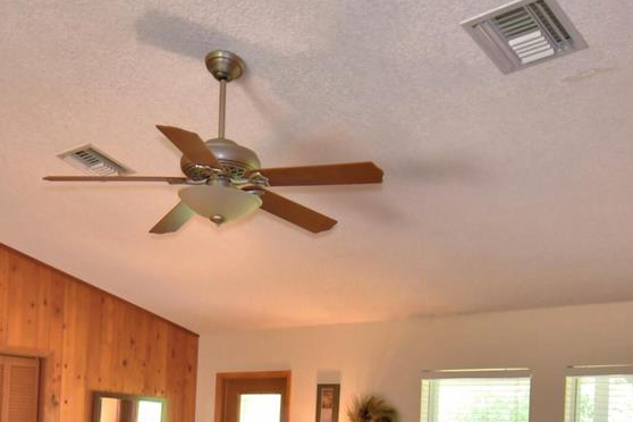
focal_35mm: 43
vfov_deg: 28.9
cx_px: 281
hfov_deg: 45.4
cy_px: 437
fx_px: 756
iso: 250
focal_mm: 10
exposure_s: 1/30
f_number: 4.5
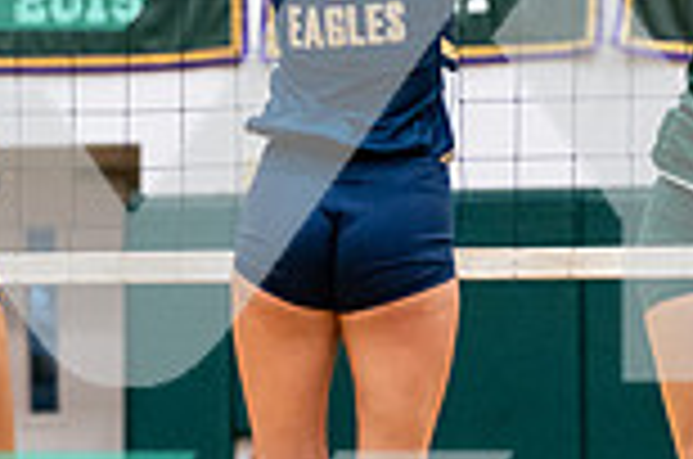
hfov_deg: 4.3
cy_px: 10
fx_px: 9144
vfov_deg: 2.9
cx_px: 815
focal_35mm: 476
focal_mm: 109
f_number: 2.8
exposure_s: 1/1250
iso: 3200
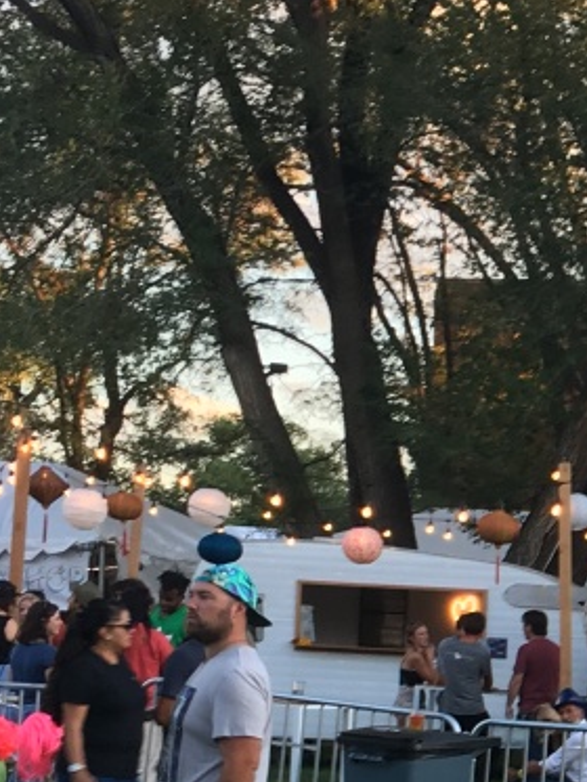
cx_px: 996
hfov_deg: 12.9
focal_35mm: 106
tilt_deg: -0.8
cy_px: 724
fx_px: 2395
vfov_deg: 18.2
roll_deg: +0.5
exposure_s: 1/60
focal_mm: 4.15
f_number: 2.2
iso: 25
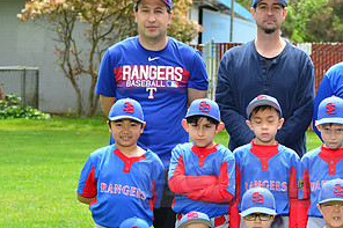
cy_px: 173
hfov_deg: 12.9
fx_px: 1495
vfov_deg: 8.7
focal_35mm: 157
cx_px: 334
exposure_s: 1/200
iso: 200
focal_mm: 80
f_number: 8
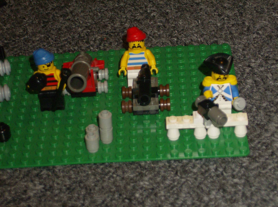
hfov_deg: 18.1
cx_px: 139
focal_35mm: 109
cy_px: 104
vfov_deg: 13.5
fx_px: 873
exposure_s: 1/125
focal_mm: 18
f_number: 4.8
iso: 200
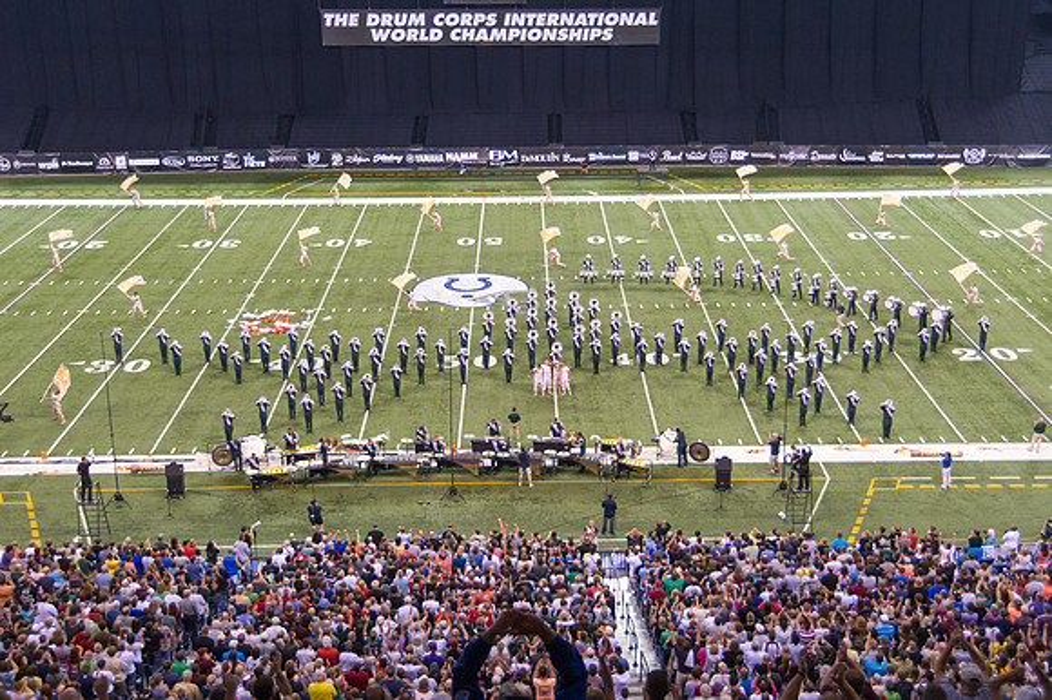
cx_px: 556
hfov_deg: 40.7
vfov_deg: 27.7
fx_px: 1419
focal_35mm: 49
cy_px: 312
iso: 720
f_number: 4.2
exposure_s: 1/200
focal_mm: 40
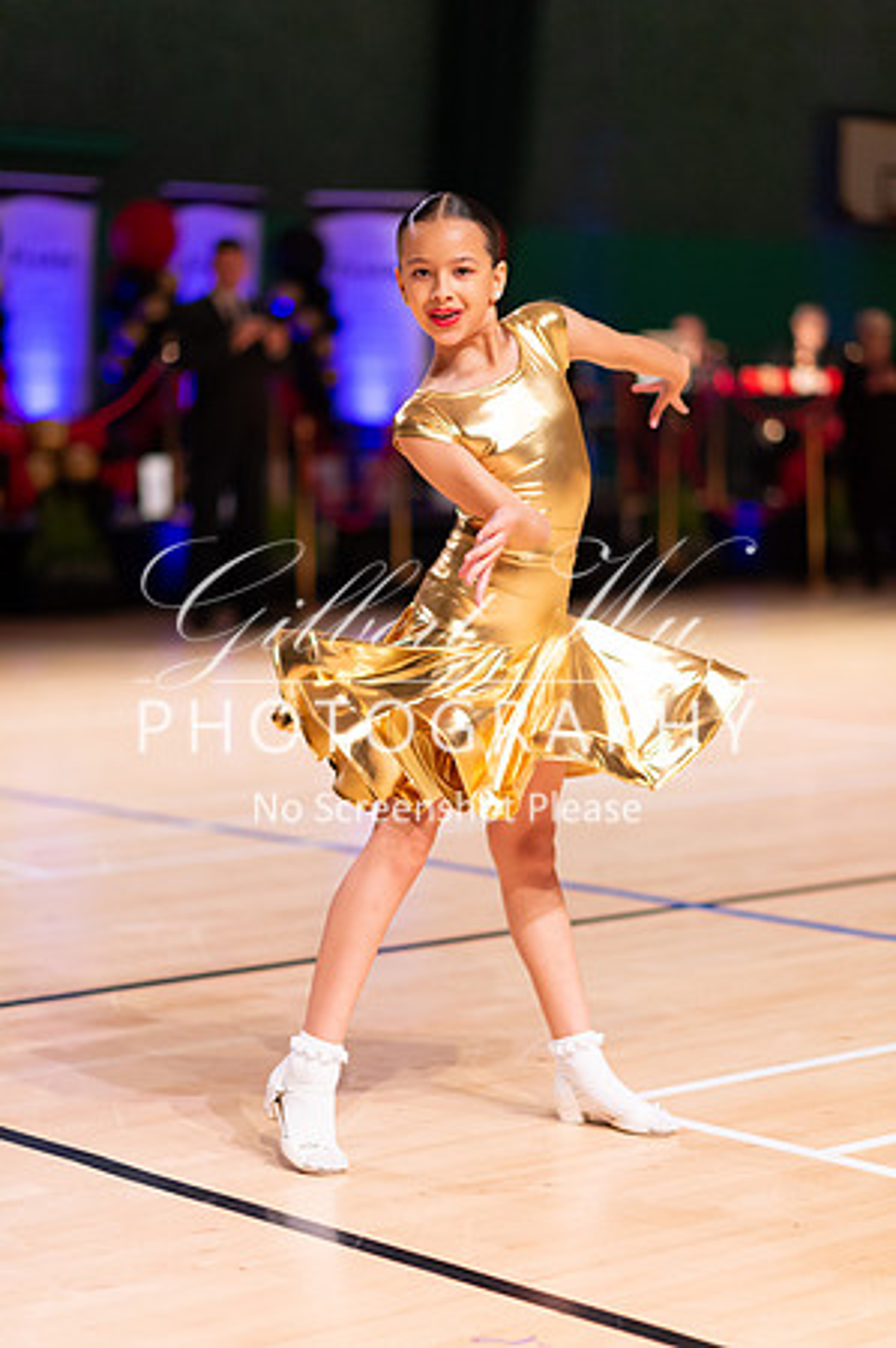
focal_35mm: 85
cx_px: 448
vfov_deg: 23.9
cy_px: 674
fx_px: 3180
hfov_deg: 16.0
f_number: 1.8
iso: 3200
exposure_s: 1/1000
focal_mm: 85
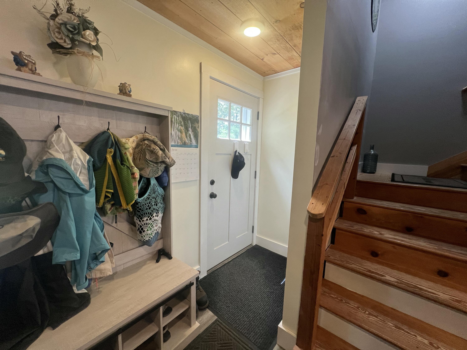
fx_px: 175
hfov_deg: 106.2
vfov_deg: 89.9
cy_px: 175
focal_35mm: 13
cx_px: 234
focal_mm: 1.57
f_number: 1.8
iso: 160
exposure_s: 1/120
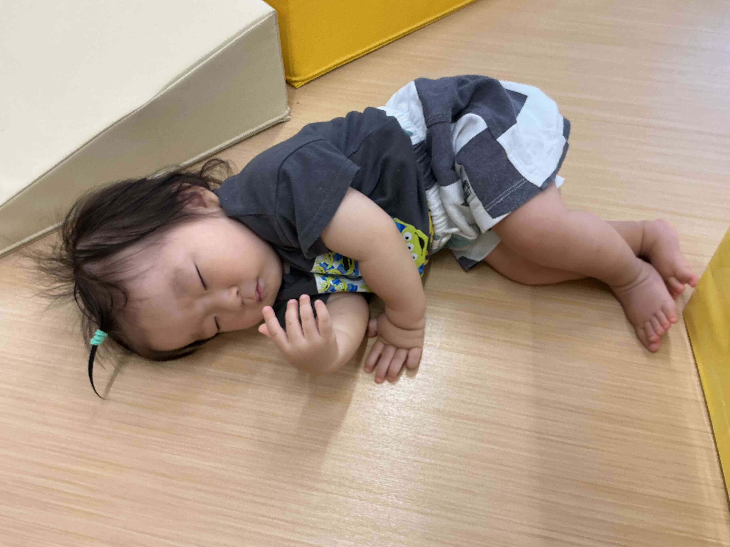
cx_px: 365
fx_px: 612
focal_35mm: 29
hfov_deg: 61.7
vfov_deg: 48.2
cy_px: 274
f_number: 1.8
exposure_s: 1/120
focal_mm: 3
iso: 64
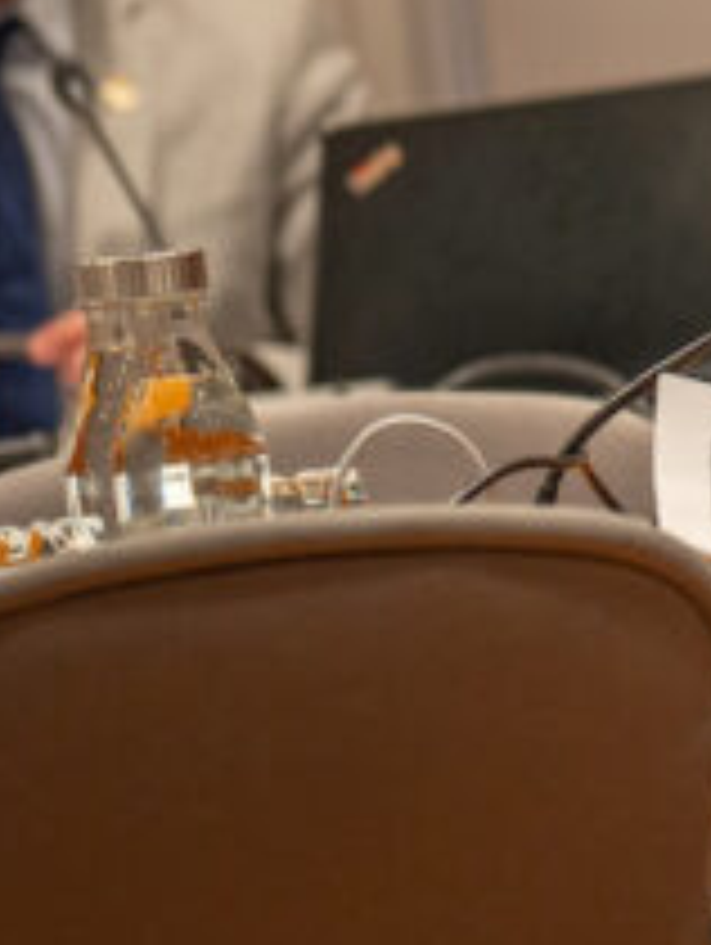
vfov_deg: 4.2
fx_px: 12955
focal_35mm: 474
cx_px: 1170
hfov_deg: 3.1
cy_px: 58
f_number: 2.8
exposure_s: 1/160
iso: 640
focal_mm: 135
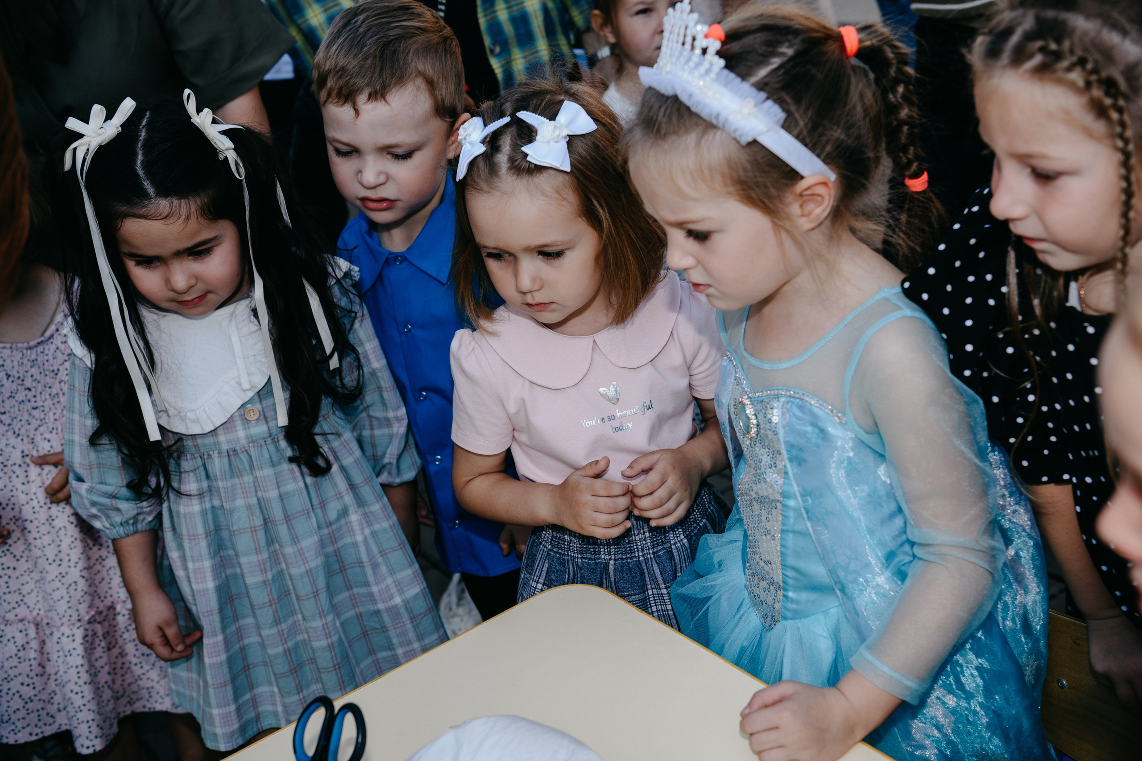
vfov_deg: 30.5
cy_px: 380
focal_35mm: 44
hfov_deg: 44.5
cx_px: 571
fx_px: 1396
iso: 100
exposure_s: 1/160
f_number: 4.5
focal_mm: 44
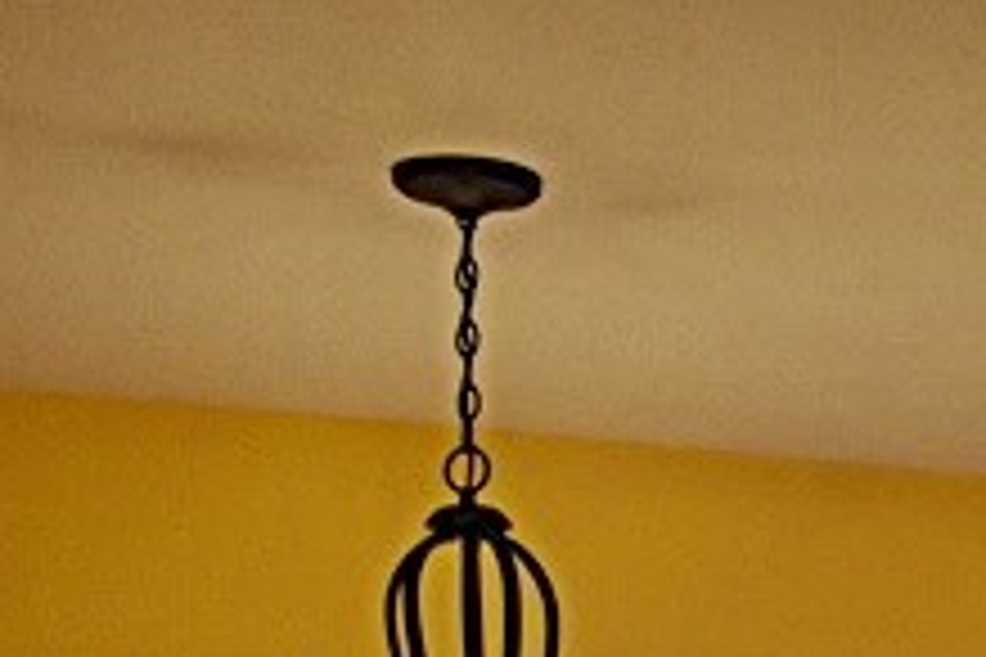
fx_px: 3834
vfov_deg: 8.9
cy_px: 1532
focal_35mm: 140
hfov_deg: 12.1
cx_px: 2287
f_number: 3.8
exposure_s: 1/160
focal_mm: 20
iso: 800
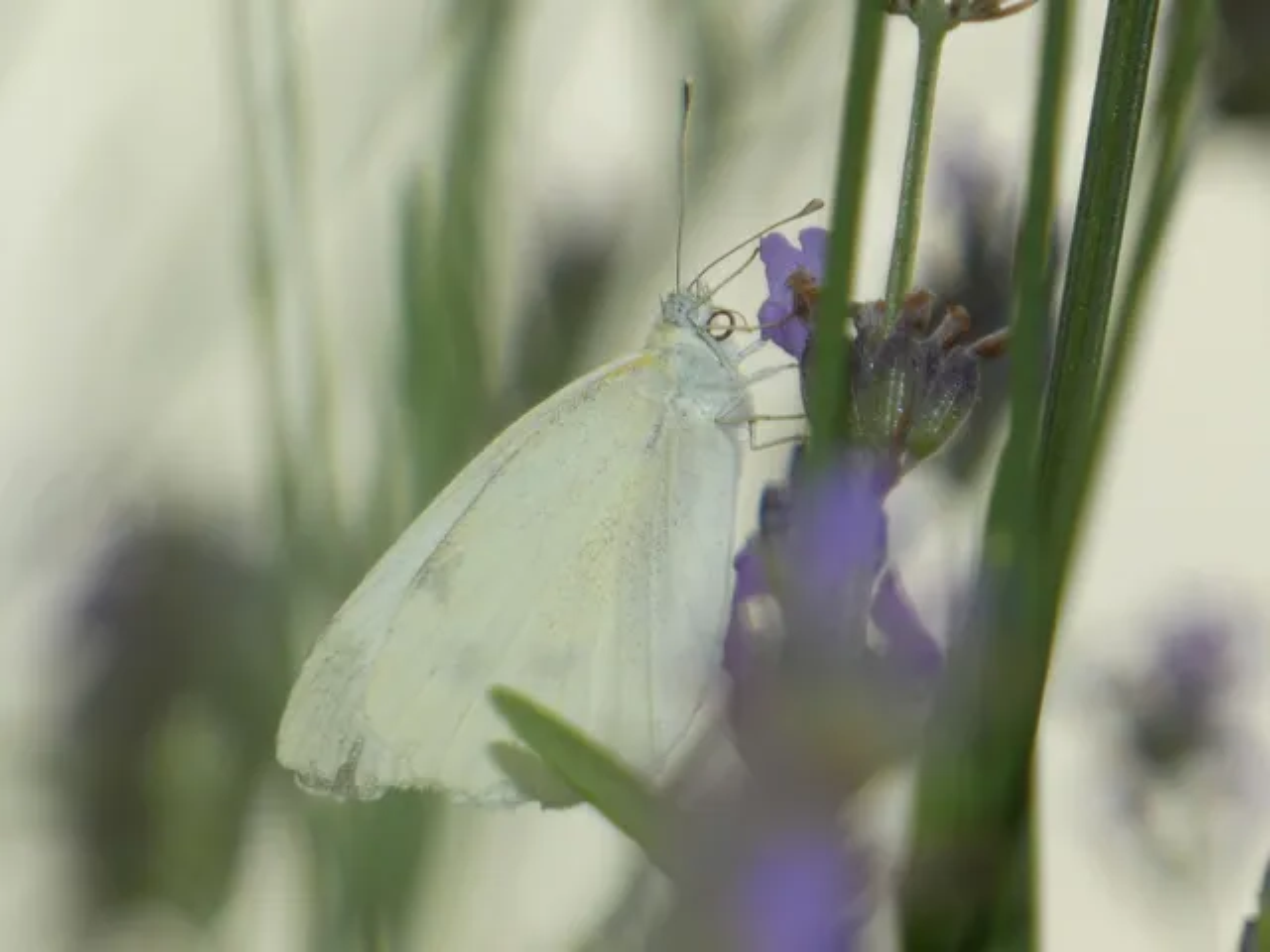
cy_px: 476
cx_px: 635
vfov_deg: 2.0
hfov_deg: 2.7
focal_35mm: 737
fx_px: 27039
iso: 100
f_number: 5.6
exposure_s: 1/125
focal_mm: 132.1
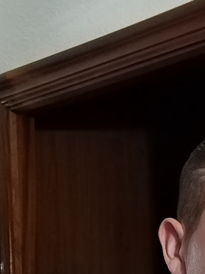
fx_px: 592
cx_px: 290
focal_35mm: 75
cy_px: 253
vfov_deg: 25.1
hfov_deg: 17.9
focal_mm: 3.25
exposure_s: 1/20
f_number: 2.45
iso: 953
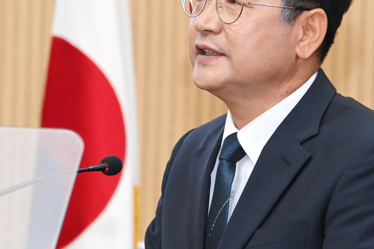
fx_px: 5329
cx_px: 171
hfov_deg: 4.0
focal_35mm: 513
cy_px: 133
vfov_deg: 2.7
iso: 5000
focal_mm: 200
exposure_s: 1/200
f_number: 6.3
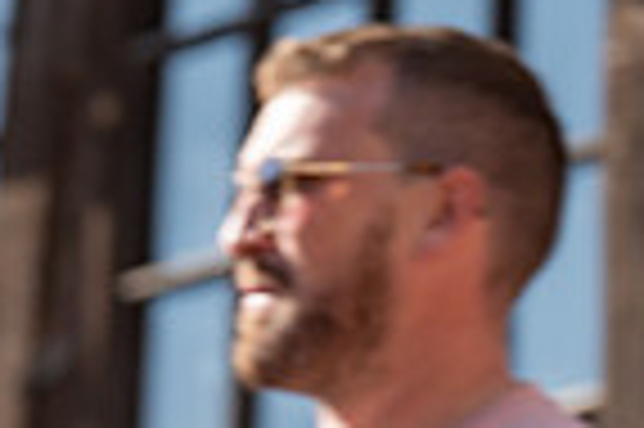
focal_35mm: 467
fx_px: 8344
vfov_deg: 2.9
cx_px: -572
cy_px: 592
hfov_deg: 4.4
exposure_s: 1/1000
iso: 100
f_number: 3.5
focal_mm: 115
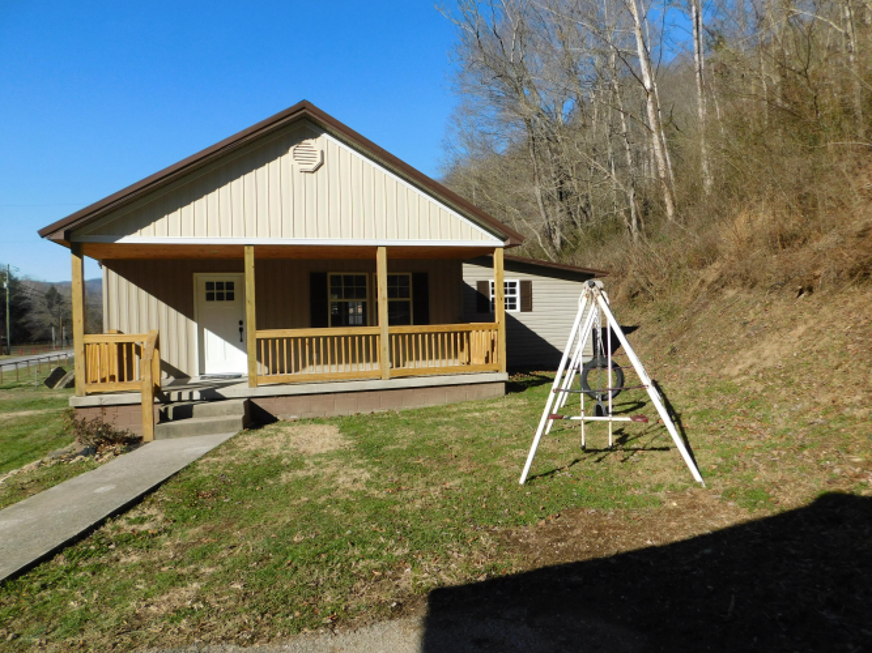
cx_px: 436
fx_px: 579
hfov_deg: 73.9
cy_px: 326
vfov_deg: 58.9
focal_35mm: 23
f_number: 6
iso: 125
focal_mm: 4
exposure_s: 1/500
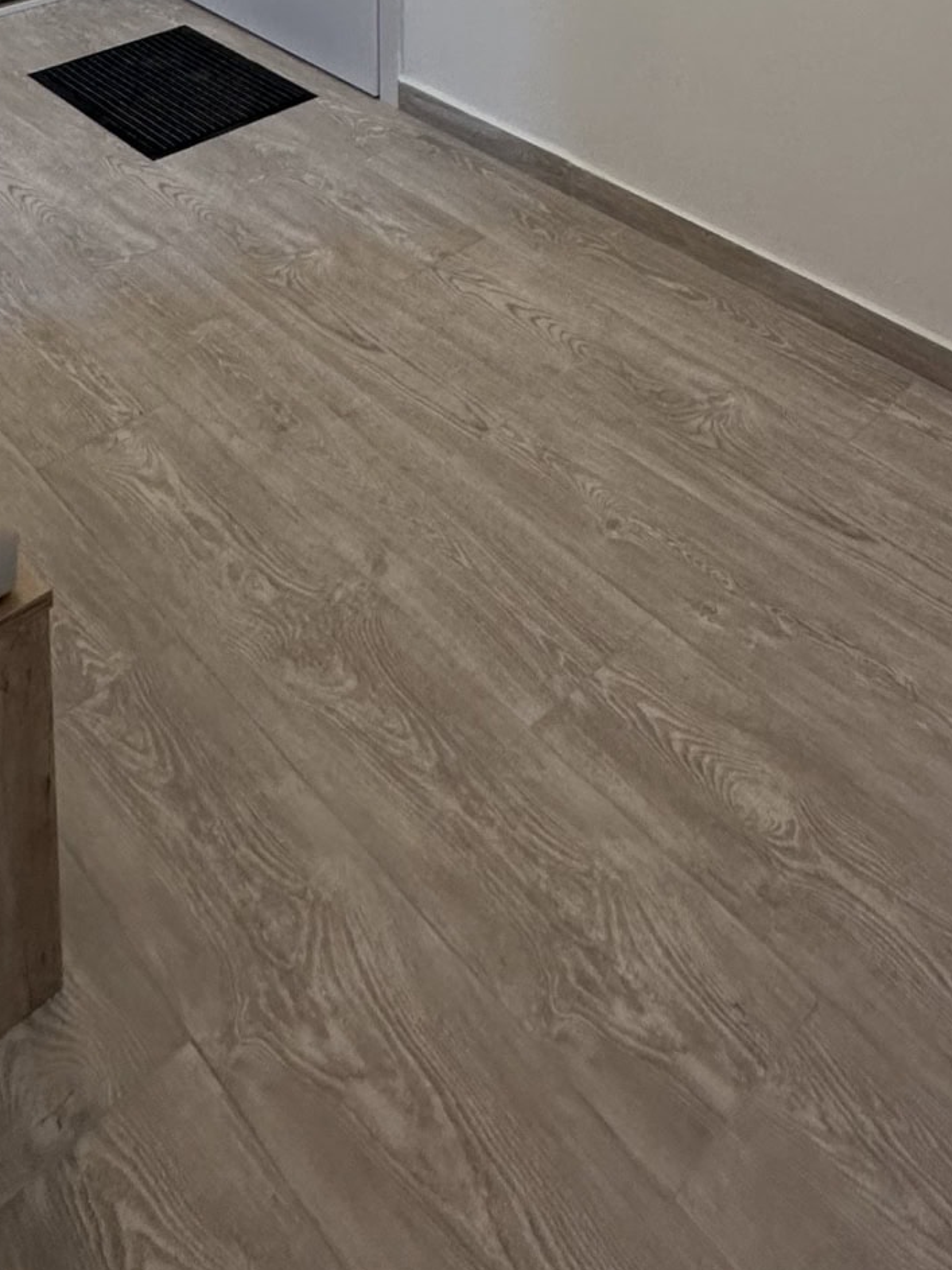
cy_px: -392
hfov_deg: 37.1
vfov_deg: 34.3
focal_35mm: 38
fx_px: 1394
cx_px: 680
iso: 160
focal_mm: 2.2
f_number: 2.2
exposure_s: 1/100
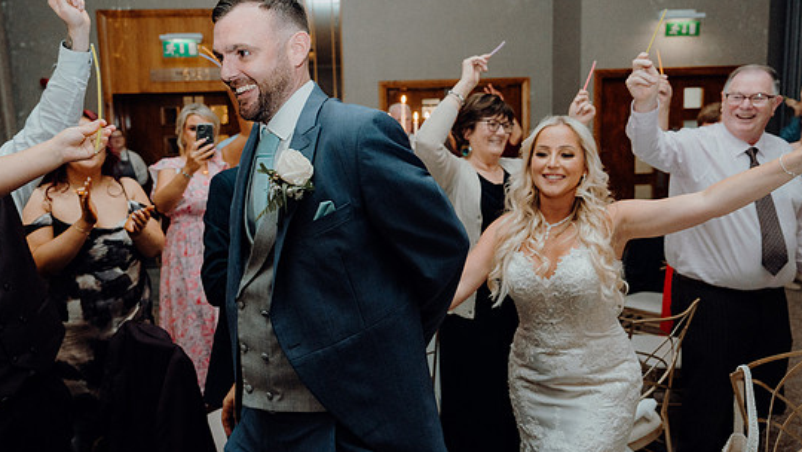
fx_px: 574
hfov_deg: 69.8
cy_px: 200
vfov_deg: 42.8
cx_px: 376
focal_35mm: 27
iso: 2500
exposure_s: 1/160
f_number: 3.5
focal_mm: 24
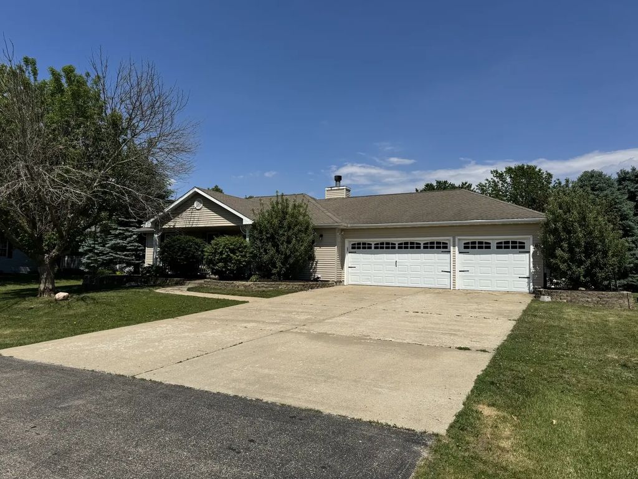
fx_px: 442
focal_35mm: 24
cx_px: 319
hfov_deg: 71.6
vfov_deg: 56.8
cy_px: 240
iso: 80
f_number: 1.78
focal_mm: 6.76
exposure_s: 1/9009
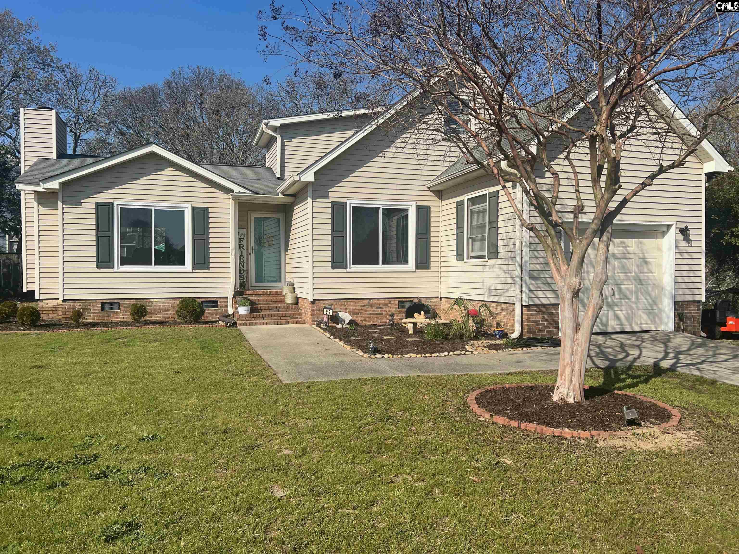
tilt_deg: -0.4
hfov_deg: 67.3
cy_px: 277
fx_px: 555
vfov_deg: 53.1
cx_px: 370
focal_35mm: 26
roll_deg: +0.2
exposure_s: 1/5319
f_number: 1.5
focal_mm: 5.7
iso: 50
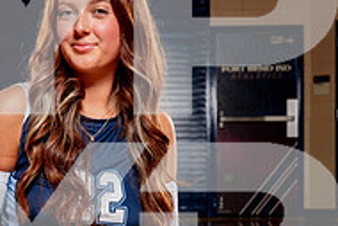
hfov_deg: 18.5
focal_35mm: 110
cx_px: 105
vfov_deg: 12.3
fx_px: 1034
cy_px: 238
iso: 200
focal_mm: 36
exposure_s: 1/250
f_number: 5.6
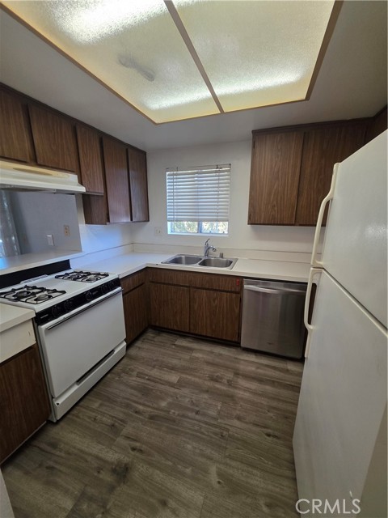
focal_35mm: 13
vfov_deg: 106.2
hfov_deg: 89.9
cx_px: 194
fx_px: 194
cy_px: 259
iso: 125
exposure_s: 1/120
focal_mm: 2.2
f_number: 1.9
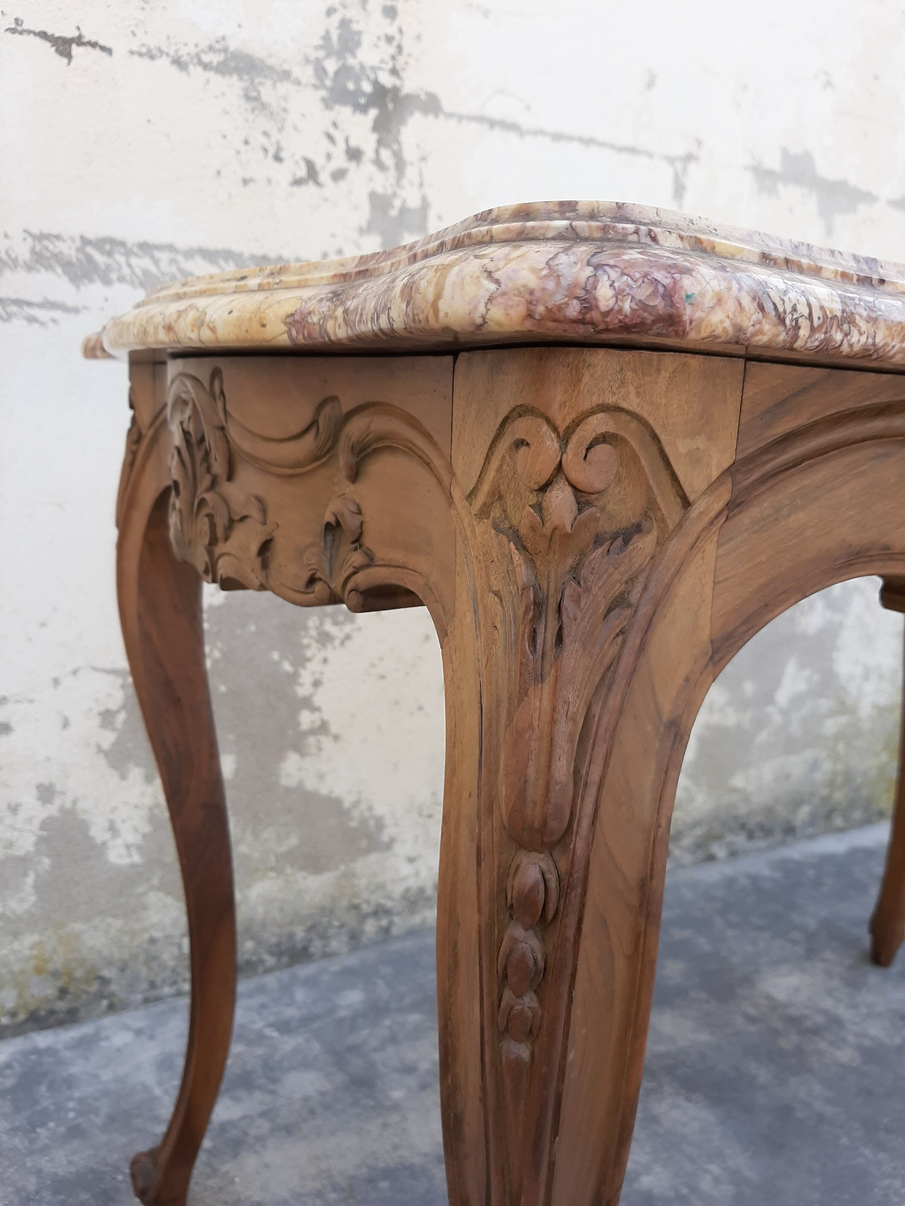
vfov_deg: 67.3
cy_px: 603
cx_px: 452
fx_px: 906
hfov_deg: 53.1
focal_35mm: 26
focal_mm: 3.93
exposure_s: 1/547
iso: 40
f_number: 1.7
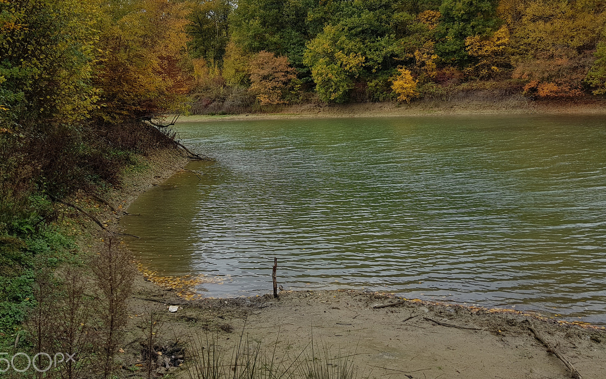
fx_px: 512
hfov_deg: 61.2
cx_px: 311
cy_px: 162
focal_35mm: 31
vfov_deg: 40.5
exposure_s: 1/1044
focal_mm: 4.2
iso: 40
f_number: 1.7
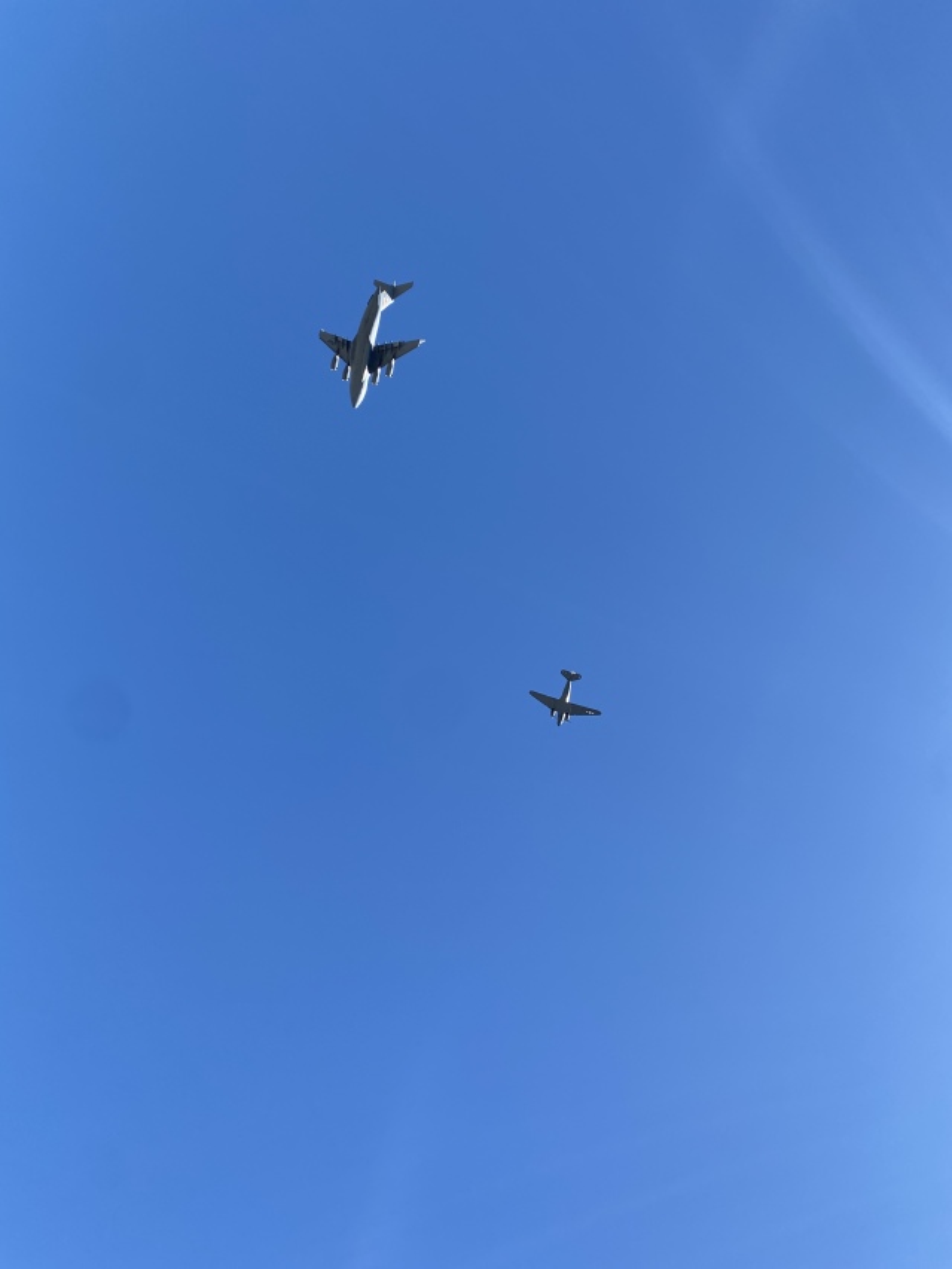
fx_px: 953
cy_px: 634
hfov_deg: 53.1
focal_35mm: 26
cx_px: 476
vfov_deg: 67.3
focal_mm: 4.25
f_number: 1.8
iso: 32
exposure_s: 1/2141
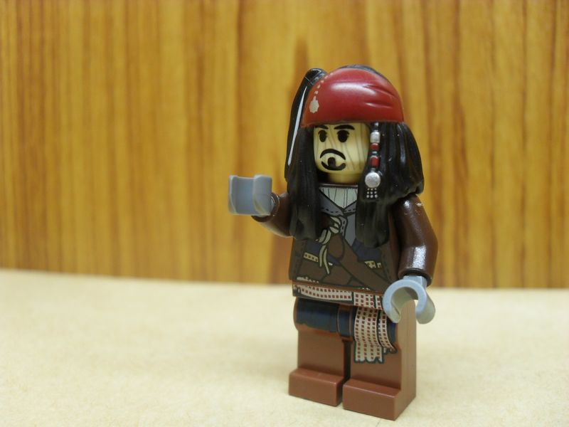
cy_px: 214
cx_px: 284
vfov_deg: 40.7
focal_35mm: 35
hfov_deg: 52.6
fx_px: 575
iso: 200
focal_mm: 6.2
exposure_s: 1/30
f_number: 2.8
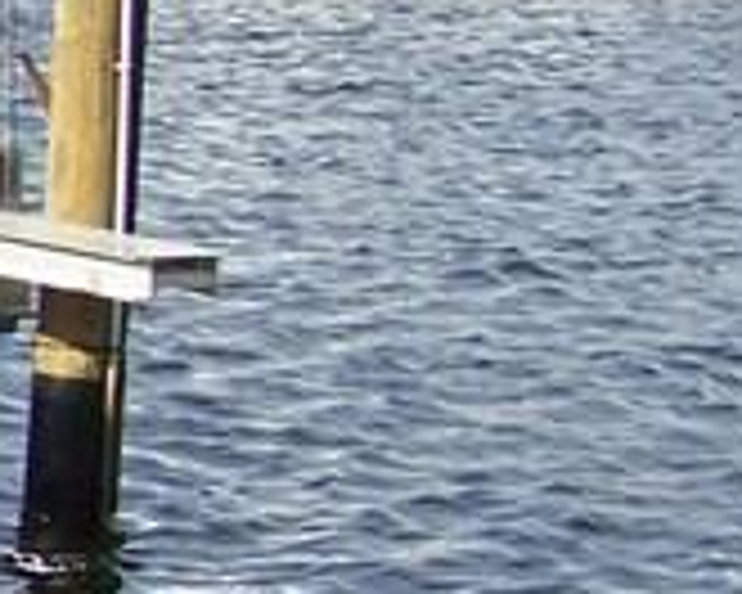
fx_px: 5051
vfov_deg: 6.7
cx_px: -1246
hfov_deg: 7.6
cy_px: -27
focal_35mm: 230
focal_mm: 6.3
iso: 64
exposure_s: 1/400
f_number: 4
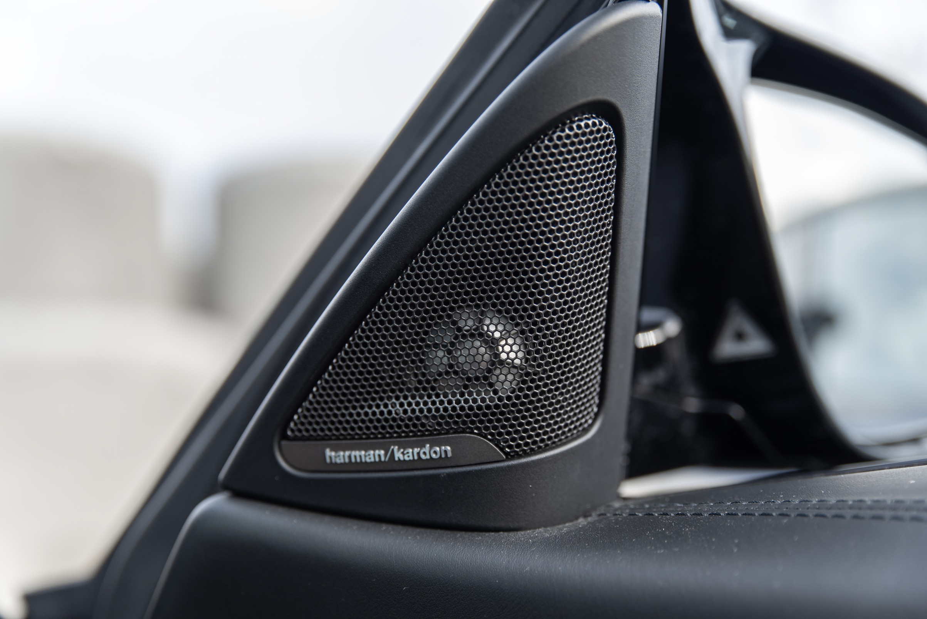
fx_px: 1185
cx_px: 464
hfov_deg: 42.7
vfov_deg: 29.3
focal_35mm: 46
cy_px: 310
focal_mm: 46
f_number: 2.8
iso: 200
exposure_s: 1/100
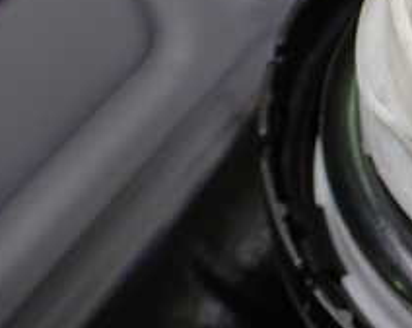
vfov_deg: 18.4
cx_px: 569
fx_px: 1011
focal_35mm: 83
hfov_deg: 20.5
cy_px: 128
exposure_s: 1/125
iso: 250
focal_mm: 5.4
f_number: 2.3
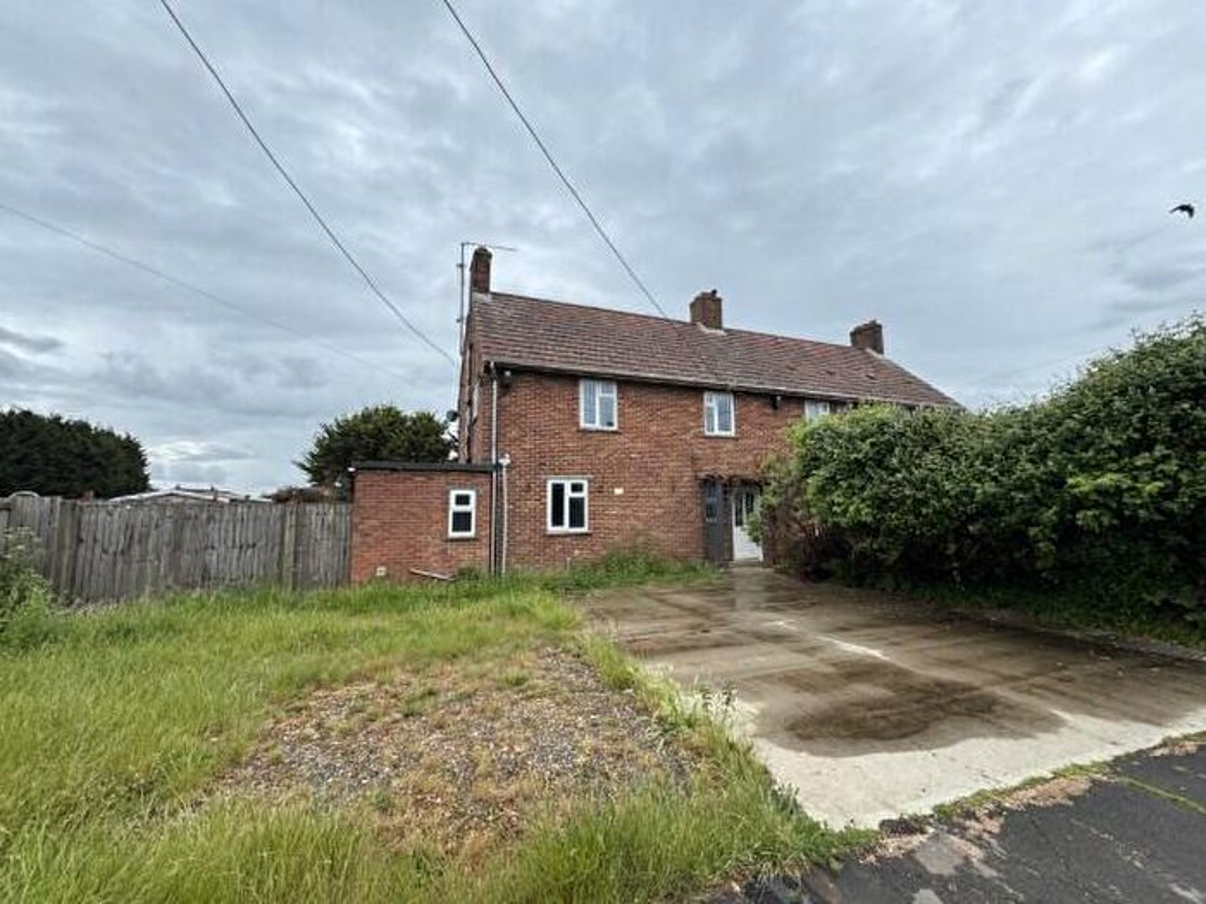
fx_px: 488
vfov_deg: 85.7
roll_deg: +0.6
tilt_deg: +7.3
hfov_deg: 102.1
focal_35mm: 14
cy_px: 452
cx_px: 603
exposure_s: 1/1006
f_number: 2.2
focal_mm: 2.22
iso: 50
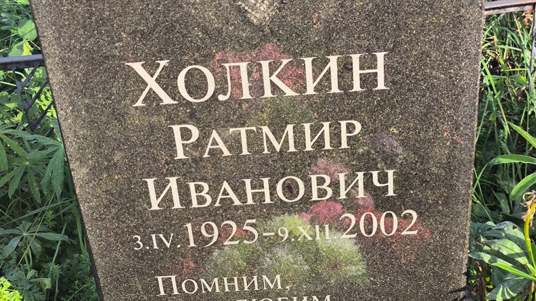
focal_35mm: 55
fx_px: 781
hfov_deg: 37.9
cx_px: 266
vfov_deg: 21.8
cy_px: 147
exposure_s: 1/411
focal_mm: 4.71
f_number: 1.7
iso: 50
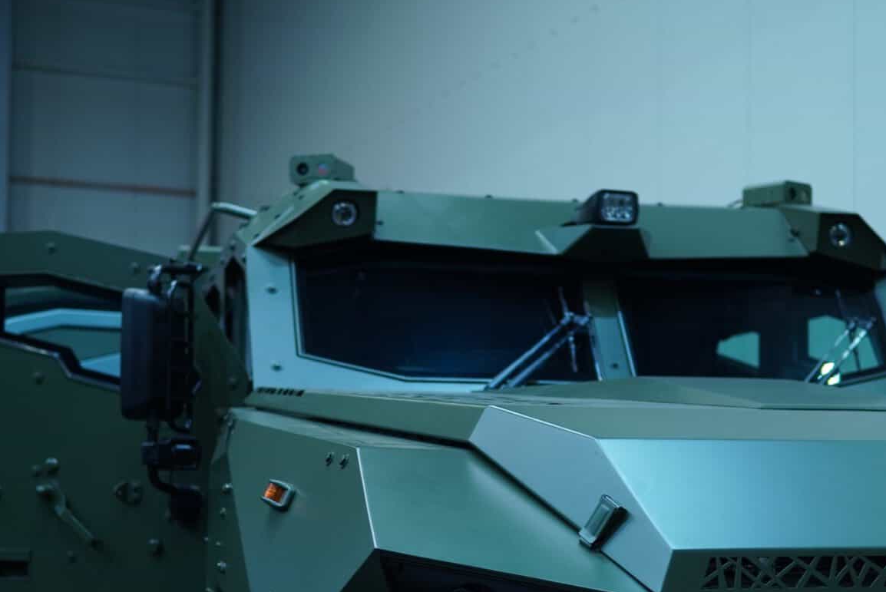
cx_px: 448
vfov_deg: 21.5
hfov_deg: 31.9
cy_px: 406
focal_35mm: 63
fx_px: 1551
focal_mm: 30
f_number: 1.6
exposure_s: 1/50
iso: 200
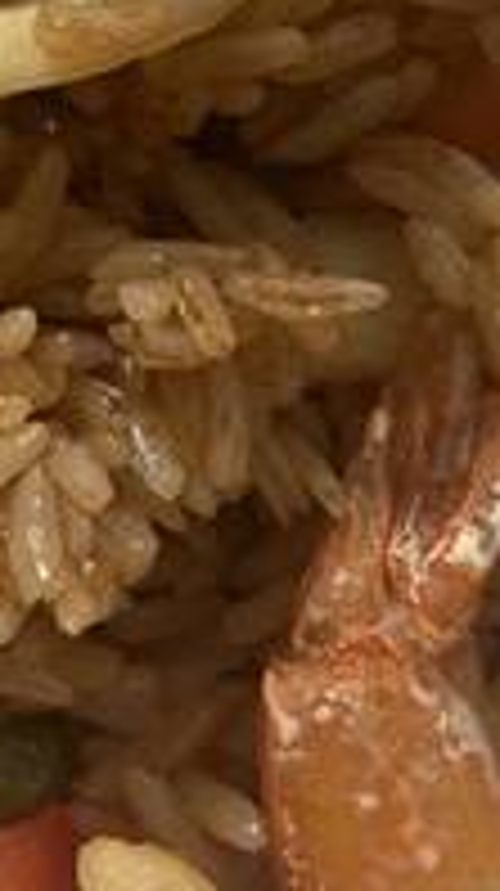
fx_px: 2481
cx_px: -275
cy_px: 272
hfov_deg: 11.0
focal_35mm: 105
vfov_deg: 20.3
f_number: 1.5
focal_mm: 5.7
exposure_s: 1/120
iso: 100
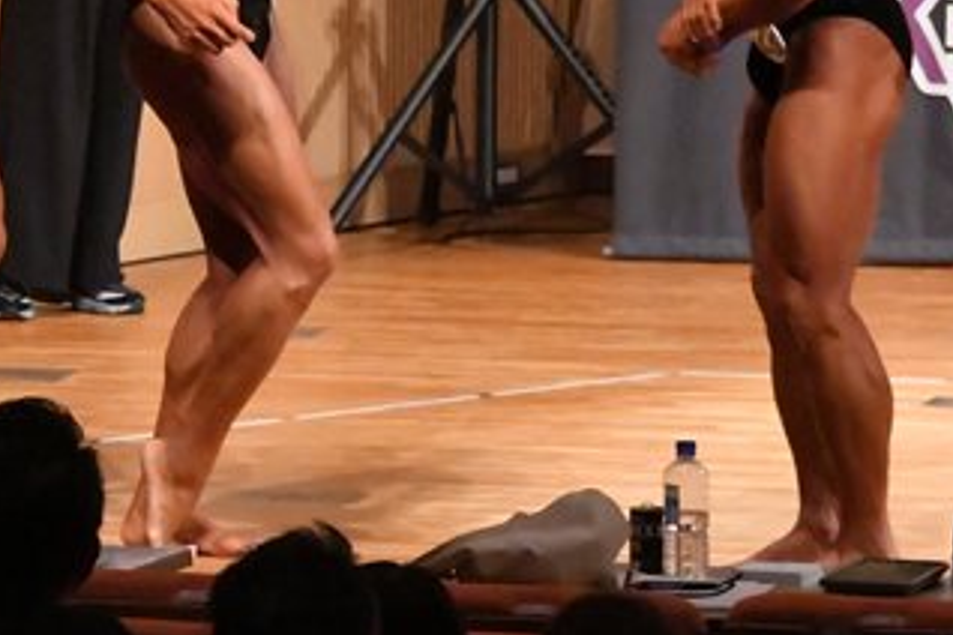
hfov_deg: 4.2
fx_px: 13023
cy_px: 96
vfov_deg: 2.8
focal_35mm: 492
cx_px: -61
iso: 16000
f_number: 5.6
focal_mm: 135
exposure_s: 1/400
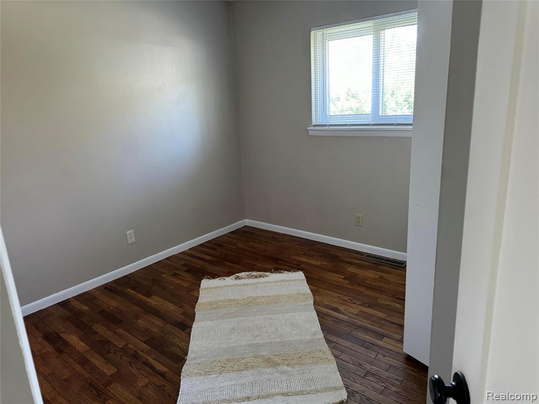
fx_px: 374
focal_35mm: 24
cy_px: 202
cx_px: 270
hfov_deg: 71.6
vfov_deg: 56.8
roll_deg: +2.7
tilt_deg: -14.8
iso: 500
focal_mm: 6.76
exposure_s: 1/60
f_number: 1.78
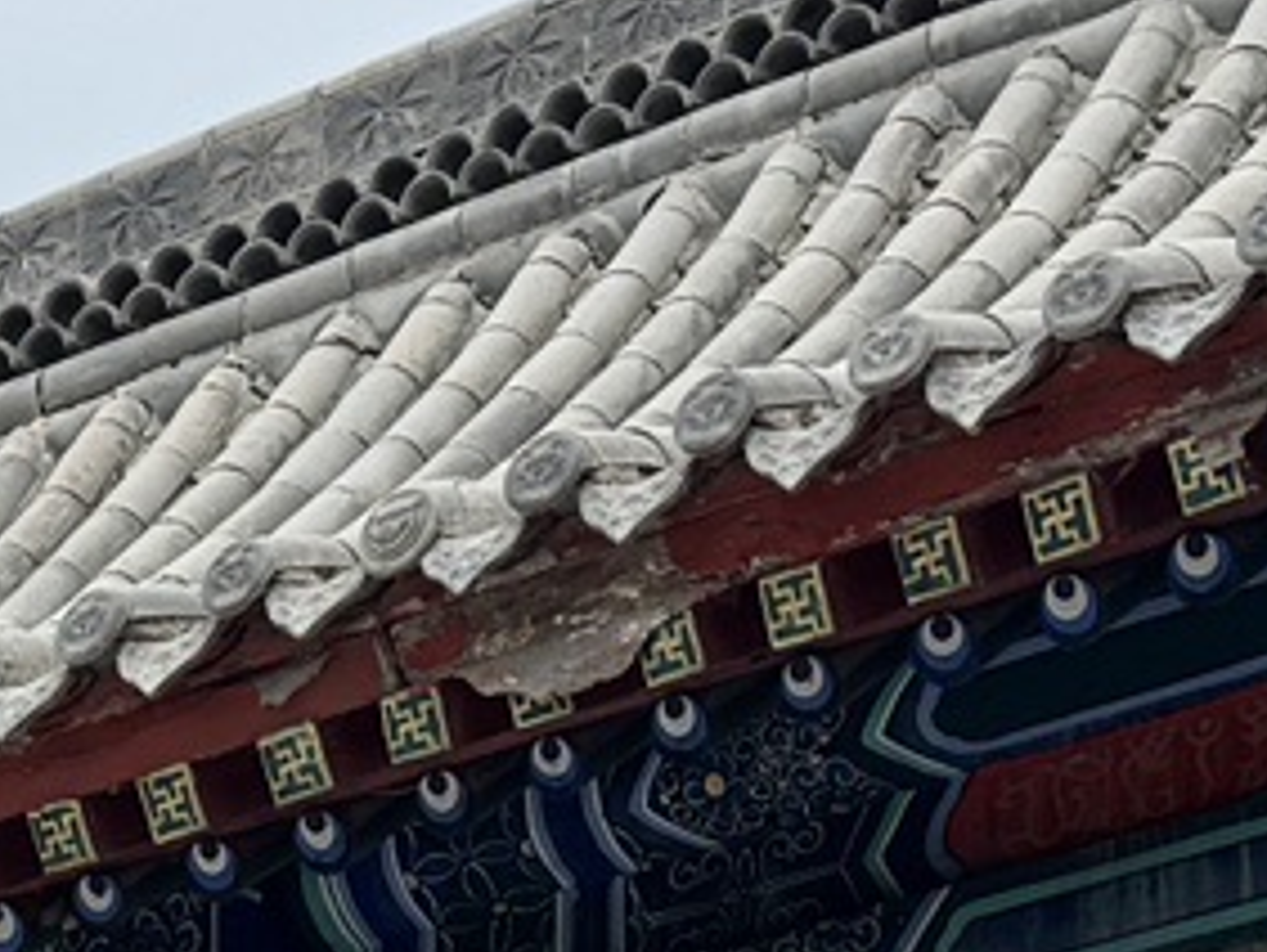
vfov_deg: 8.1
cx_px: 67
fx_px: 6228
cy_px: 2277
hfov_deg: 11.5
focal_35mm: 170
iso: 80
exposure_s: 1/925
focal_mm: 6.86
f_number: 1.78
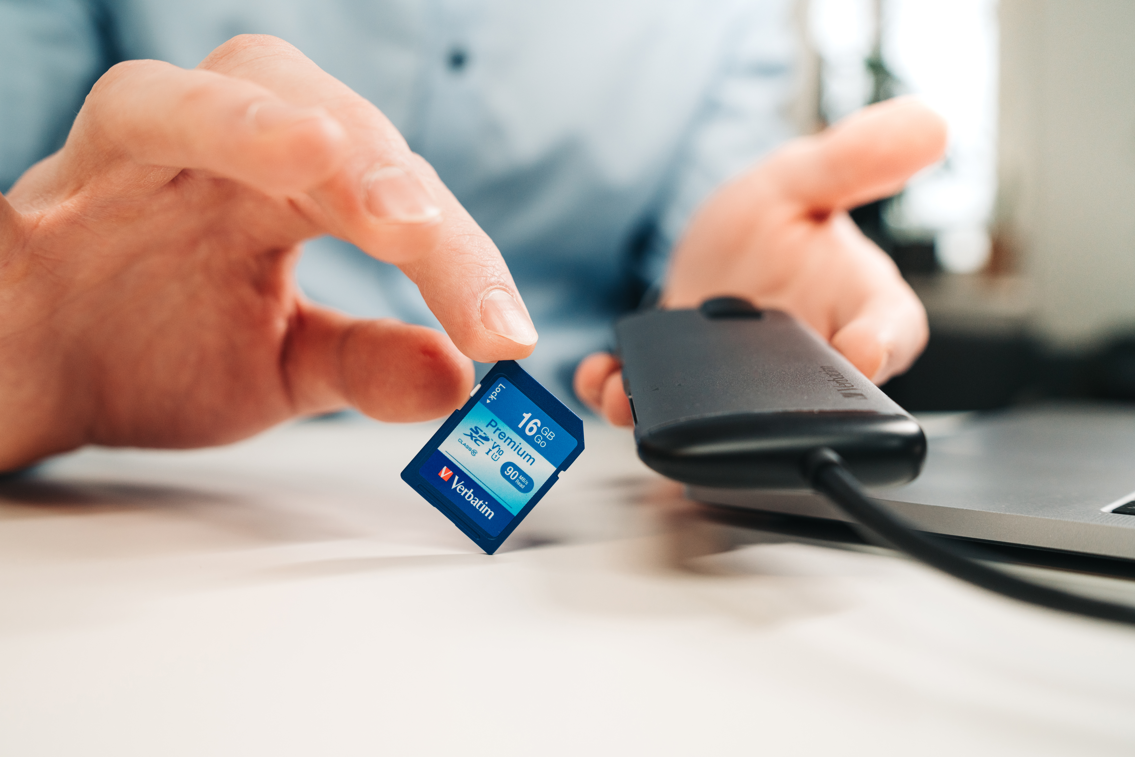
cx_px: 568
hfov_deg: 54.4
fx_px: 1104
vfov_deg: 37.9
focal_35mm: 35
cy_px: 378
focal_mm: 35
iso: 800
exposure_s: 1/250
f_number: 4.5
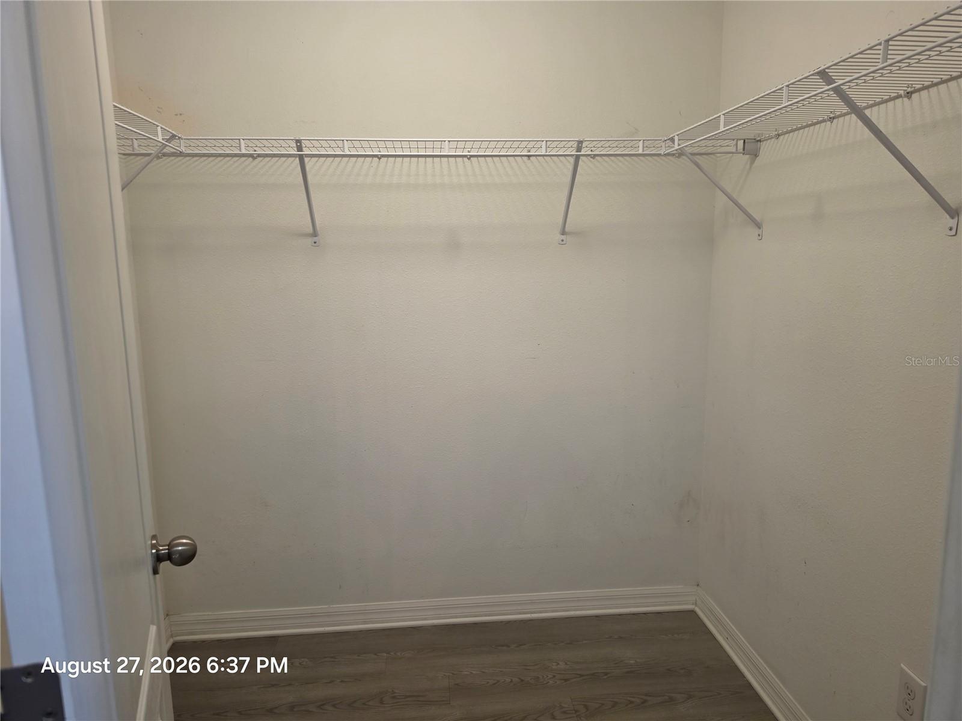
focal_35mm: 23
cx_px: 481
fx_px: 639
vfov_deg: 58.9
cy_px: 360
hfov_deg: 73.9
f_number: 1.4
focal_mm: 6.5
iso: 250
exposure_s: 1/120
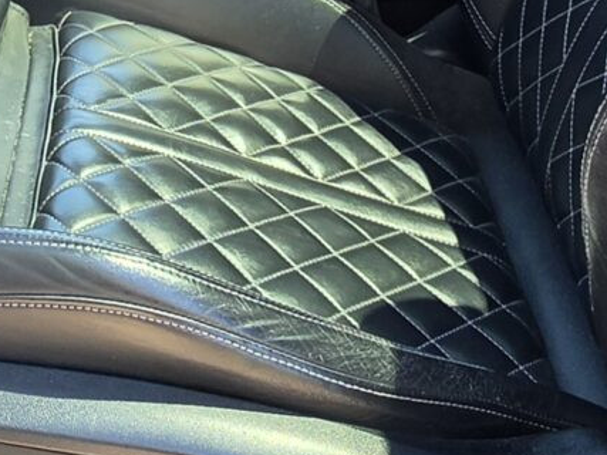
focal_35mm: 78
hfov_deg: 24.6
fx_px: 1367
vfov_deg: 16.5
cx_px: 118
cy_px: -299
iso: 32
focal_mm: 2.2
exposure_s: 1/120
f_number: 1.9
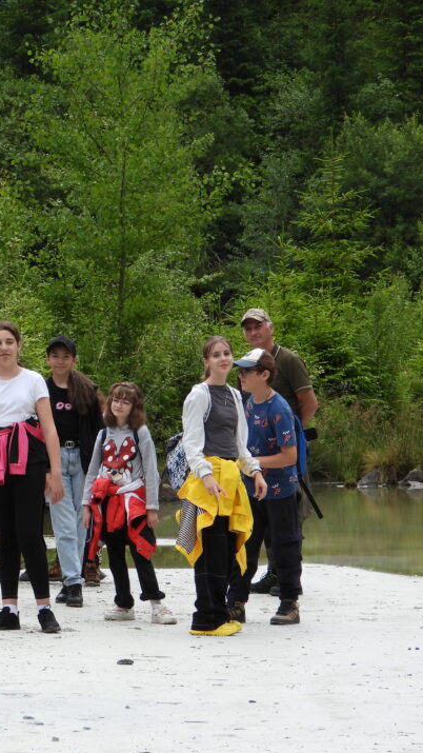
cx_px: -39
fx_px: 4229
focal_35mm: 212
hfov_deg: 5.7
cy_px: 378
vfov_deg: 10.2
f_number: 4
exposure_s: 1/500
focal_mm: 26.1
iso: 100
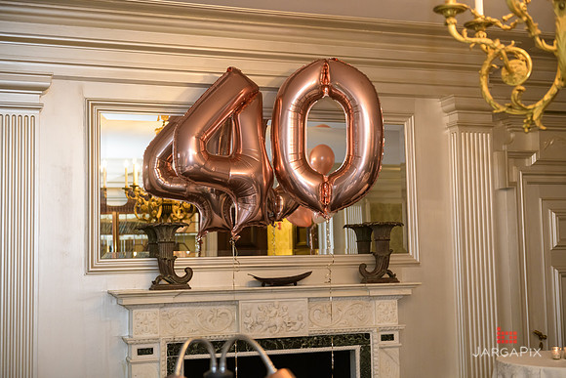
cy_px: 189
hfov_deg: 38.2
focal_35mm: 52
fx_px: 818
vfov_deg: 26.0
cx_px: 283
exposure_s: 1/125
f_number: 3.2
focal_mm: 52
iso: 1600
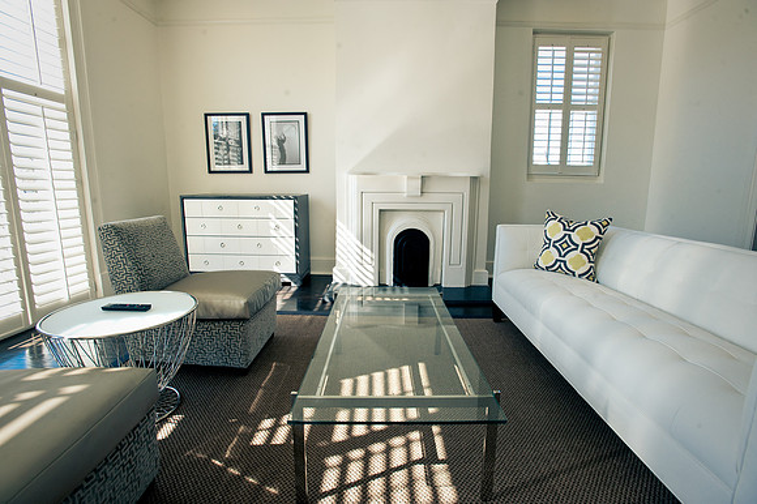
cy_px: 252
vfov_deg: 70.4
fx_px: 357
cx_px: 378
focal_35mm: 17
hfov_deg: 93.3
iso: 640
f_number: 8
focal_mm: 17
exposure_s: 1/160
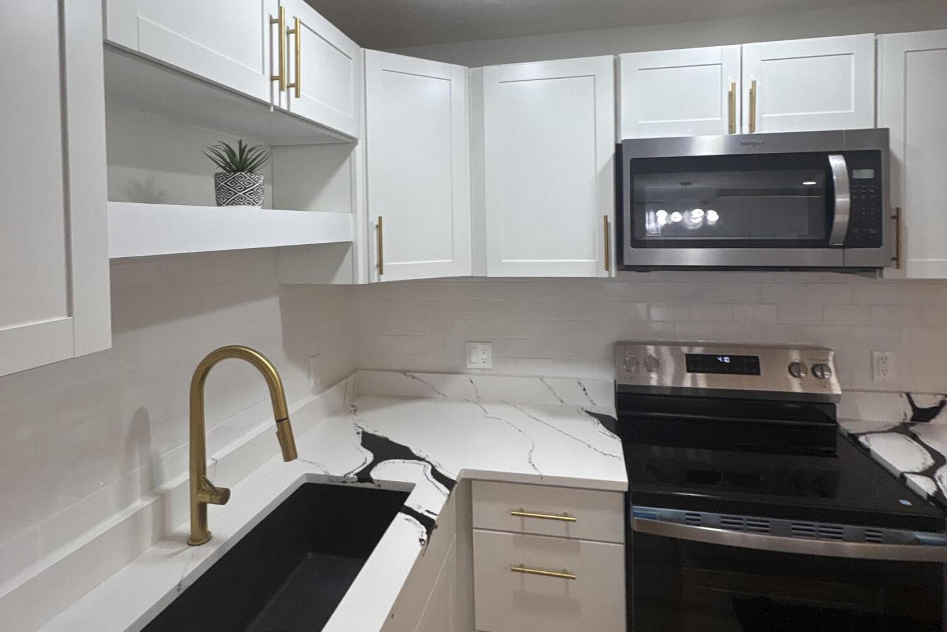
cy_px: 239
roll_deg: +2.3
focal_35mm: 20
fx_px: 526
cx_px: 472
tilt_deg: -1.0
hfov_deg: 84.0
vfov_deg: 61.2
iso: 125
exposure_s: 1/120
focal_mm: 2.22
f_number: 2.2
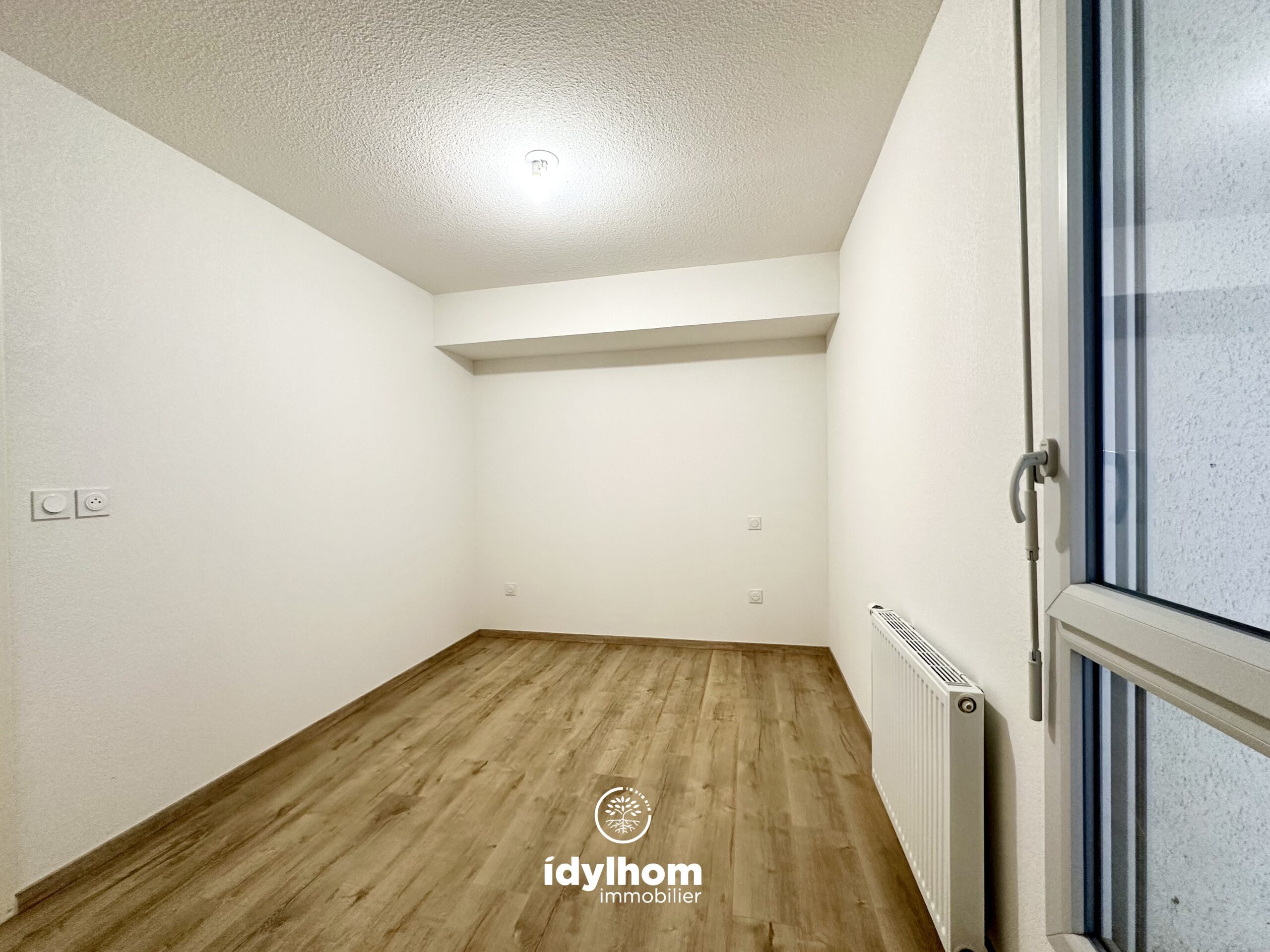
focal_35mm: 14
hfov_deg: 102.1
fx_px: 514
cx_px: 635
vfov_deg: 85.7
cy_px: 476
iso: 200
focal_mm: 2.22
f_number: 2.2
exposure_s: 1/50
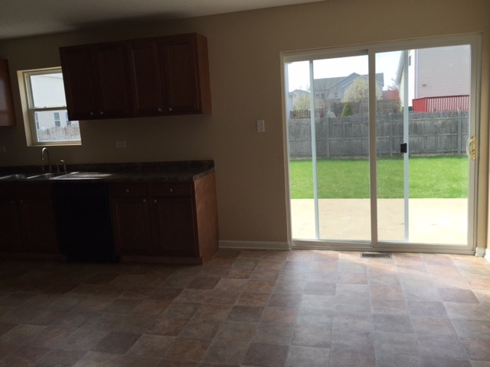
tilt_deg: -8.6
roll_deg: +3.3
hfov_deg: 61.7
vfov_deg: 48.2
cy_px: 184
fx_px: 411
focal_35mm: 29
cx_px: 245
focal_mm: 4.15
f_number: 2.2
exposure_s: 1/455
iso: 32
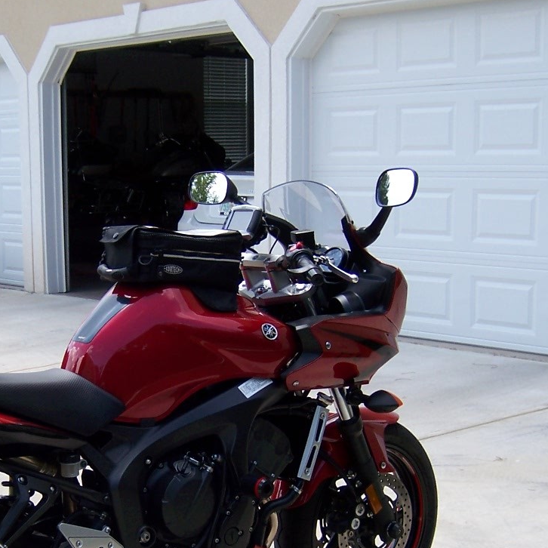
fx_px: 1218
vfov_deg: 25.1
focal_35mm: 68
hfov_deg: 24.9
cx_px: 112
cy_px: 398
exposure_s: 1/500
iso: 80
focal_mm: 6.2
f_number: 2.8
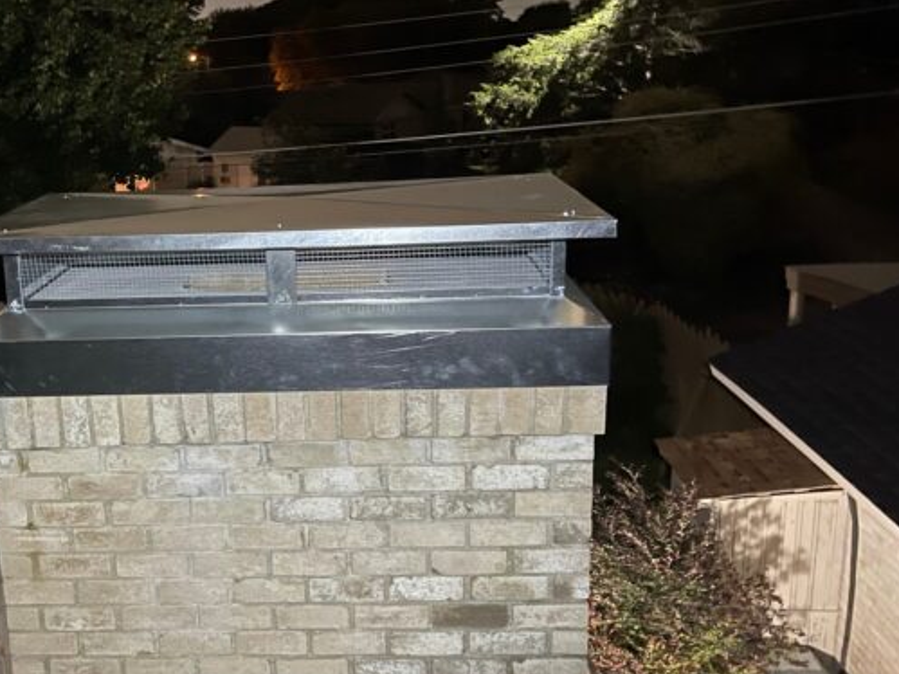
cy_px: 315
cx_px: 276
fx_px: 1039
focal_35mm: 40
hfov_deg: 45.8
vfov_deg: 35.9
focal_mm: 5.1
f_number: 1.6
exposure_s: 1/15
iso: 1250
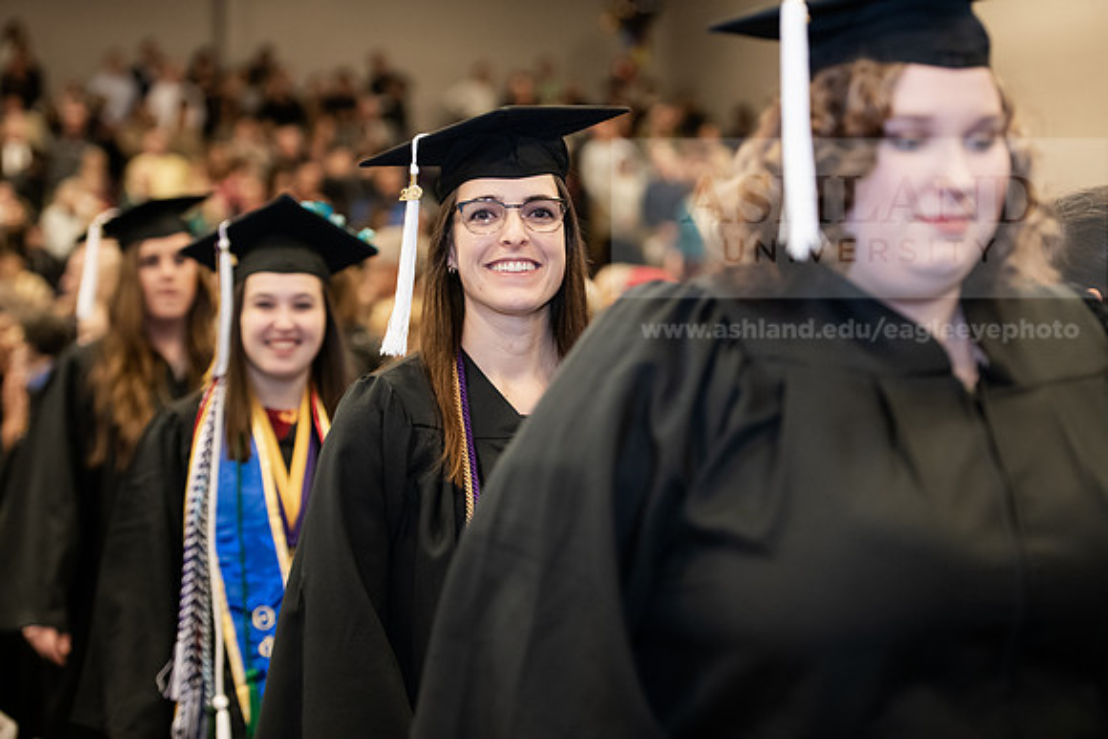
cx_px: 554
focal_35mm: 90
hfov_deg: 22.6
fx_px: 2771
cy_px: 370
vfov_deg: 15.2
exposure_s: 1/200
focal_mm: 90
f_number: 3.2
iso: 2000
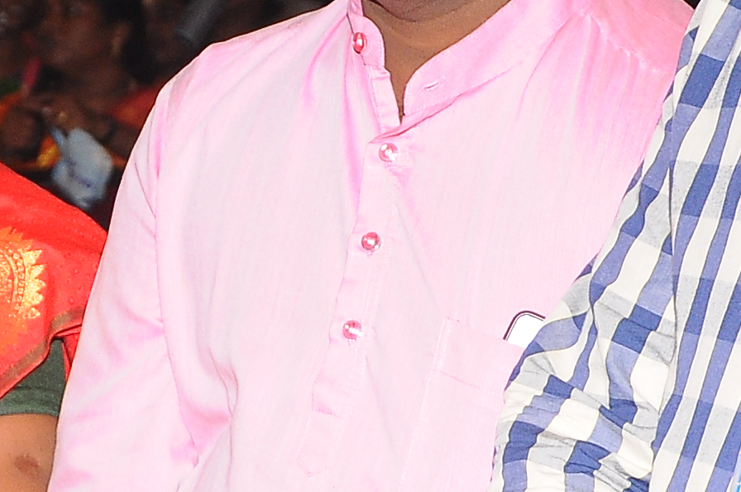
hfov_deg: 10.1
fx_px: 4132
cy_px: 322
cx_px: -54
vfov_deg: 6.8
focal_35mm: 201
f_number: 4.5
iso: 400
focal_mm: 28
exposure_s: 1/125
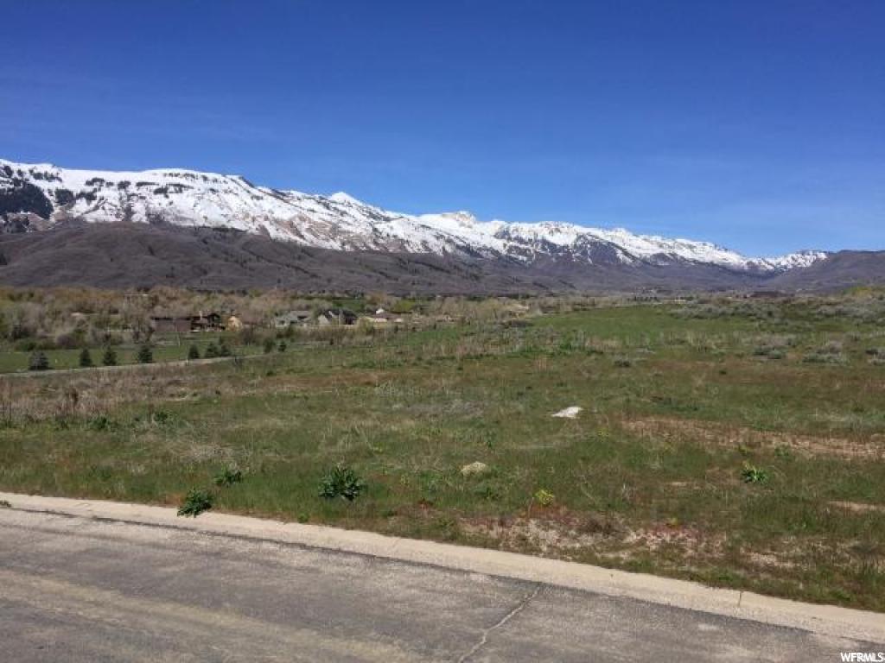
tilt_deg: +0.2
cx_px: 442
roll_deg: +0.8
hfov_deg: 61.7
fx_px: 741
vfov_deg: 48.2
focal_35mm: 29
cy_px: 332
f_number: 2.2
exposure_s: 1/3165
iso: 32
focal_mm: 4.15
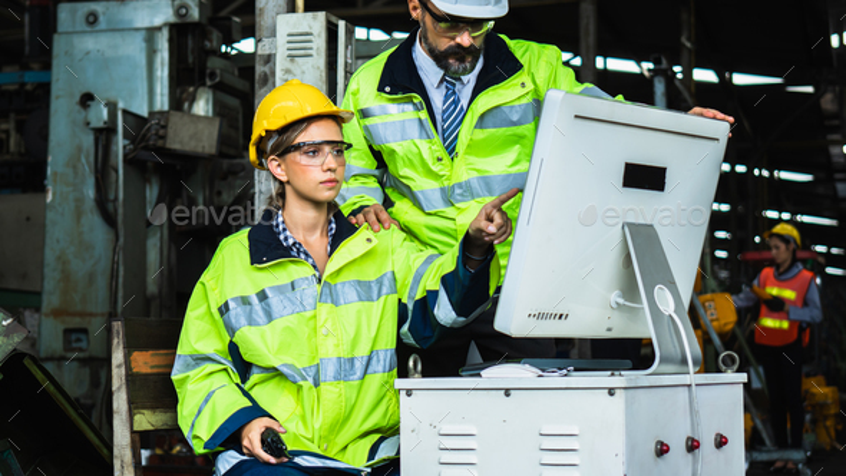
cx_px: 423
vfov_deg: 15.4
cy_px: 238
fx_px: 1762
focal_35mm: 79
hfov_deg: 27.0
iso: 200
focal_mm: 50
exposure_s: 1/200
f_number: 2.8
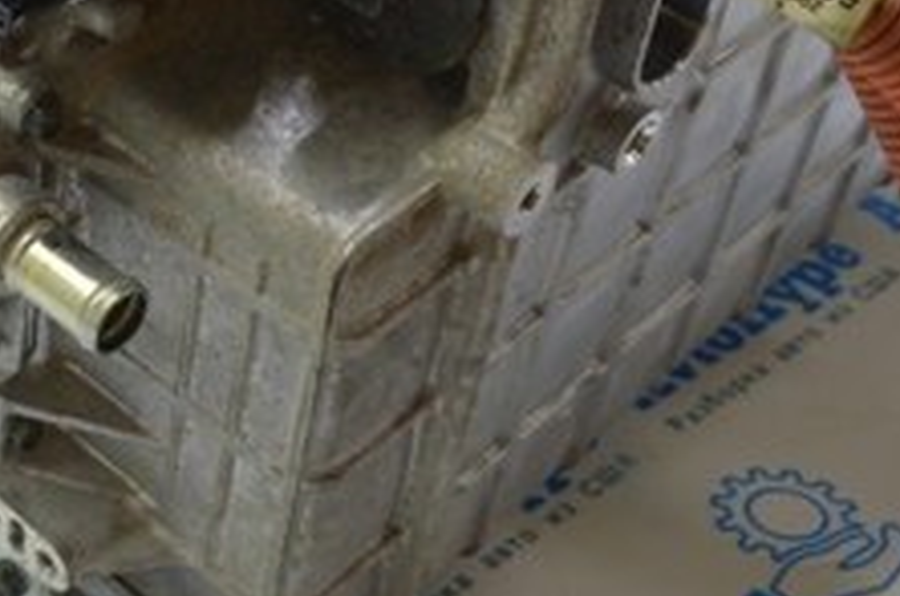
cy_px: 67
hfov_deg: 24.6
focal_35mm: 78
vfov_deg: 17.2
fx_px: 1946
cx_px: -41
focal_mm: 18
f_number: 5.6
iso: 400
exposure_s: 1/20
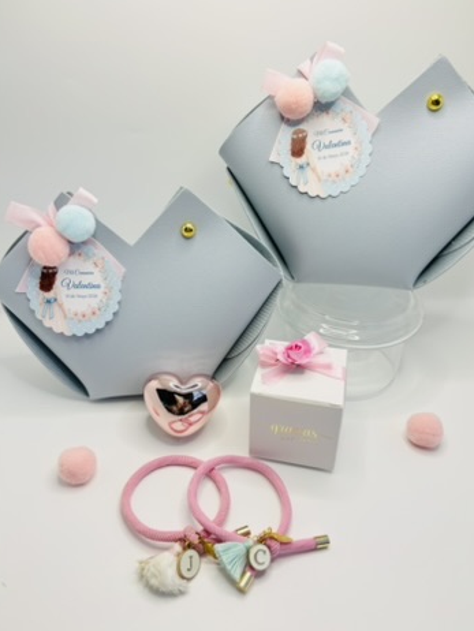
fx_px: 492
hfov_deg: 51.4
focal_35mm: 27
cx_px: 242
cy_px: 325
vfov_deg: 65.3
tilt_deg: -34.4
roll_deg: -2.3
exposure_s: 1/289
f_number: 1.6
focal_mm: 5.96
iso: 50
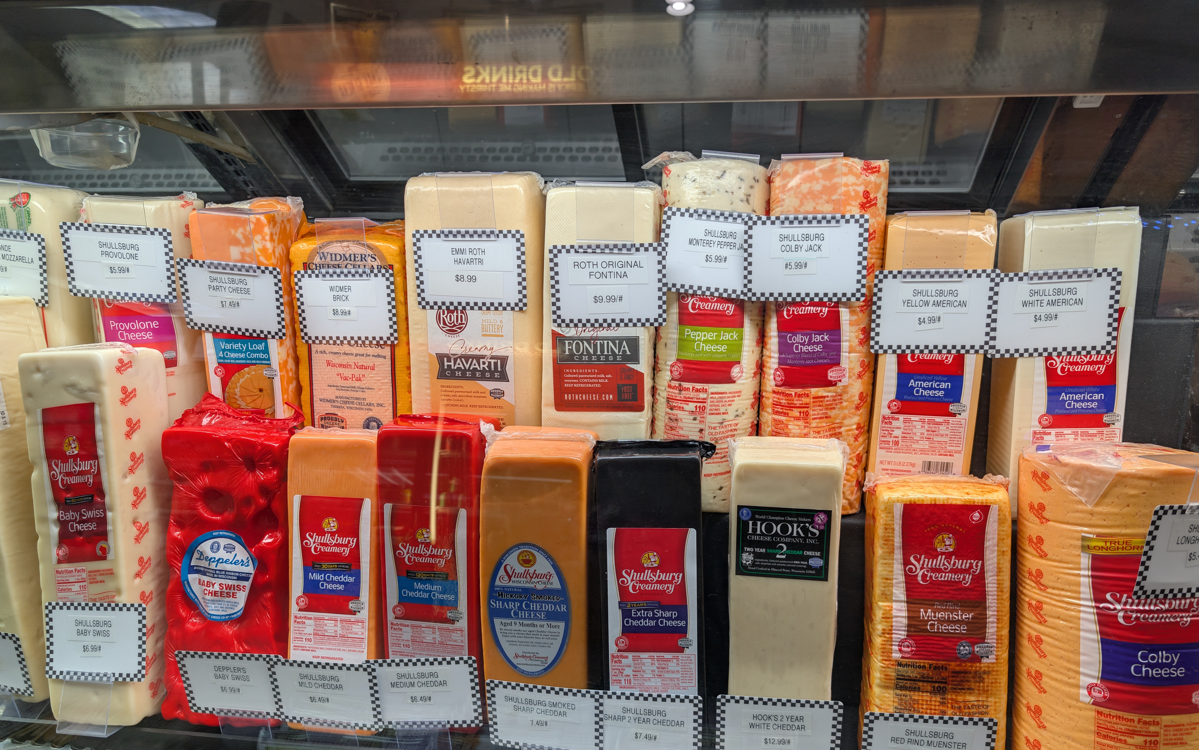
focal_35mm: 26
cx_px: 601
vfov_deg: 47.4
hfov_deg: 70.4
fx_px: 850
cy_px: 439
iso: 26
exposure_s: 1/120
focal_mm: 6.9
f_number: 1.68
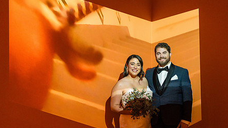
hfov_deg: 30.5
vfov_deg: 17.5
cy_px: 78
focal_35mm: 69
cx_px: 137
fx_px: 417
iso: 640
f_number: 1.2
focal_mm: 50
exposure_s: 1/500
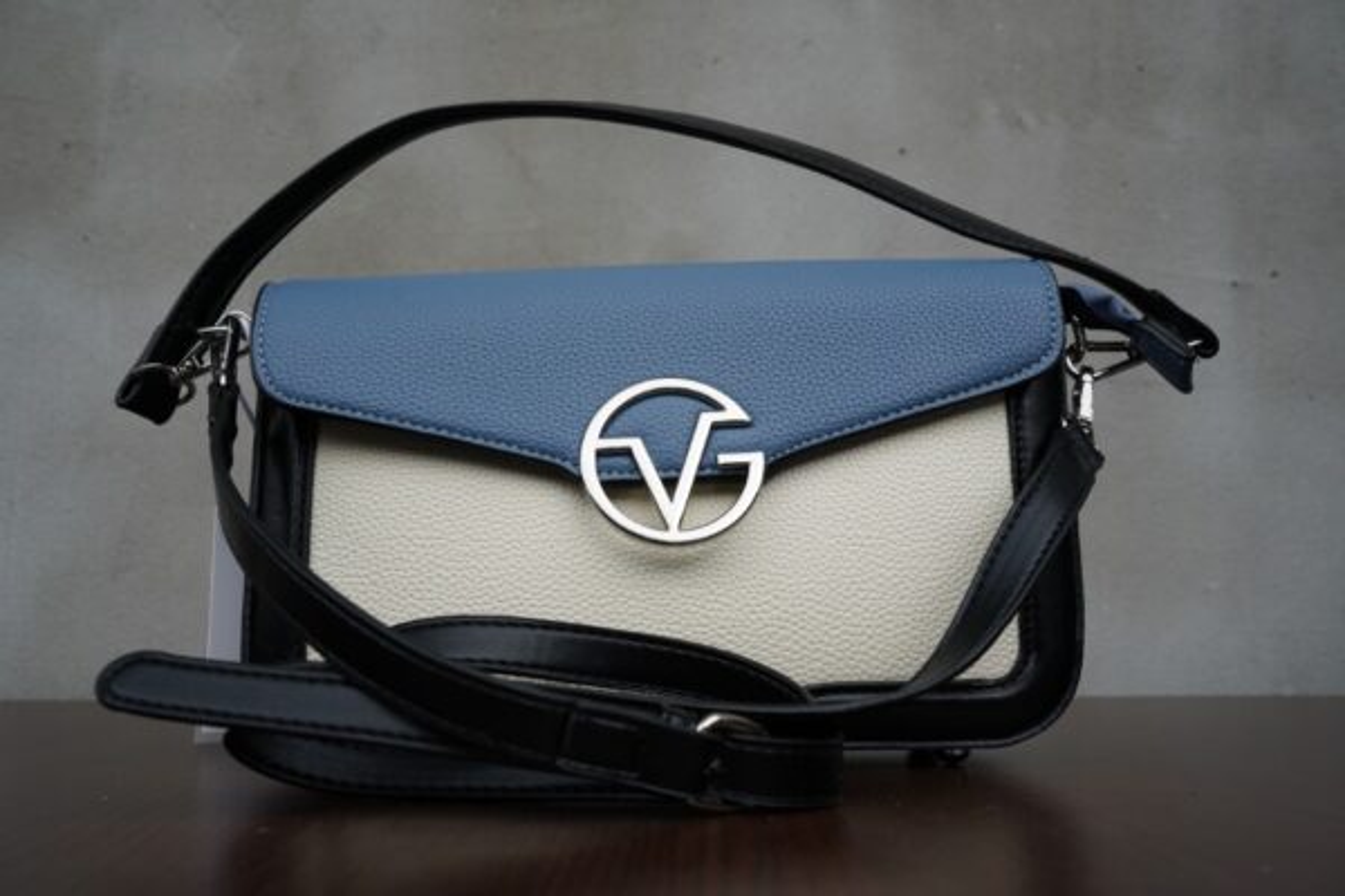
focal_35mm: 35
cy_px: 448
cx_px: 672
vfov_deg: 37.9
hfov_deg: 54.4
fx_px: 1308
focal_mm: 35
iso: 500
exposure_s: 1/250
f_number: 8
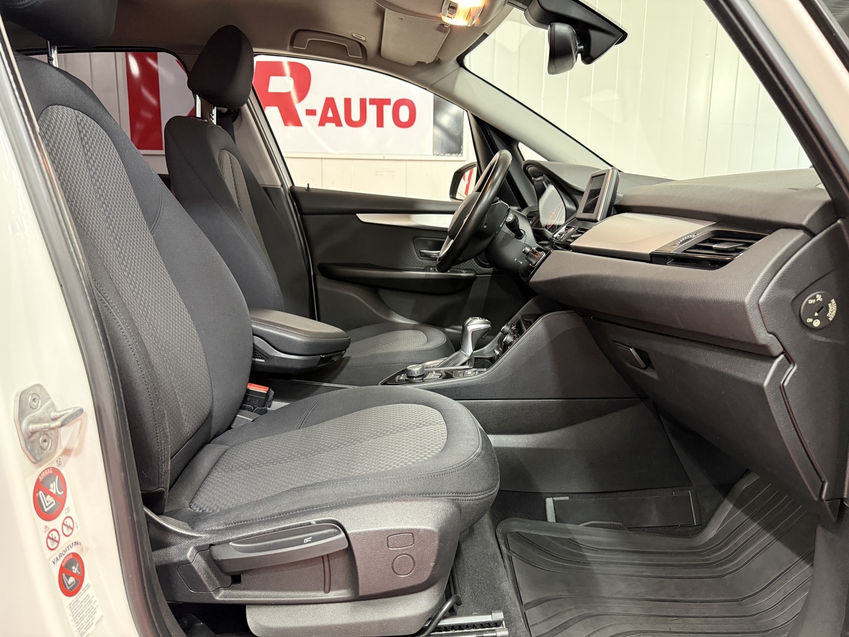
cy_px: 318
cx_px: 424
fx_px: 589
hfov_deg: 71.6
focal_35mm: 24
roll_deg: -0.9
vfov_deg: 56.8
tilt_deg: -9.6
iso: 640
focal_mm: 6.76
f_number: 1.78
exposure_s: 1/33
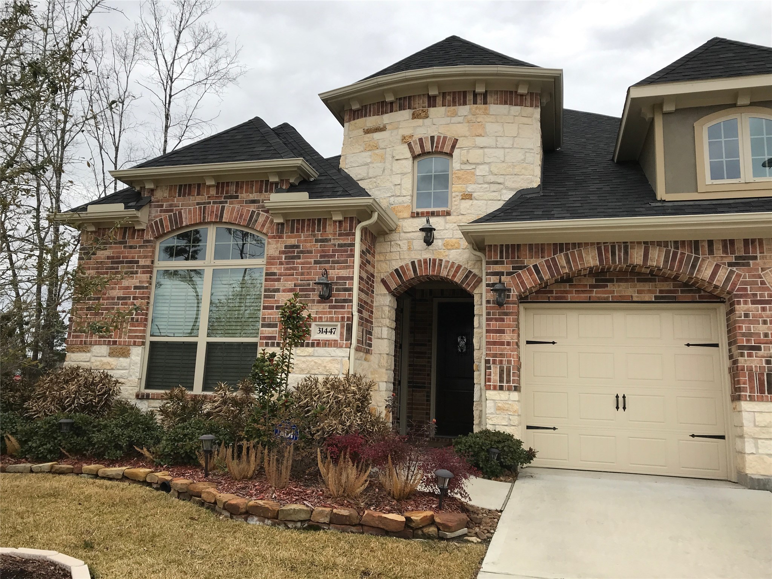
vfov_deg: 49.7
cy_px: 290
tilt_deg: +10.9
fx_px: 624
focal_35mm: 28
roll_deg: -2.1
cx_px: 386
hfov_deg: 63.4
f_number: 1.8
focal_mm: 3.99
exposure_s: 1/275
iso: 20
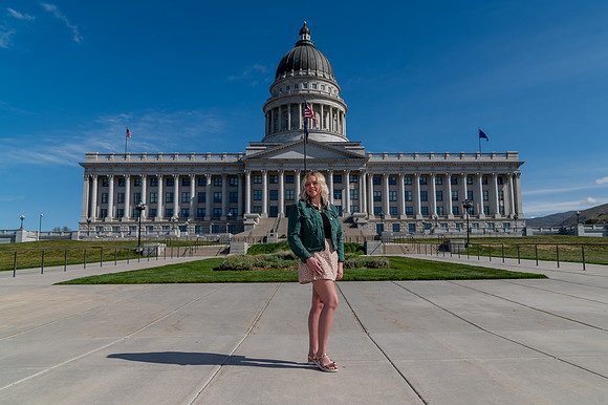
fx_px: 434
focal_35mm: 26
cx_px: 322
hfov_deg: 70.0
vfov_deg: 49.9
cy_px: 216
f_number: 6.3
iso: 125
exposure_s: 1/400
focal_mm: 24
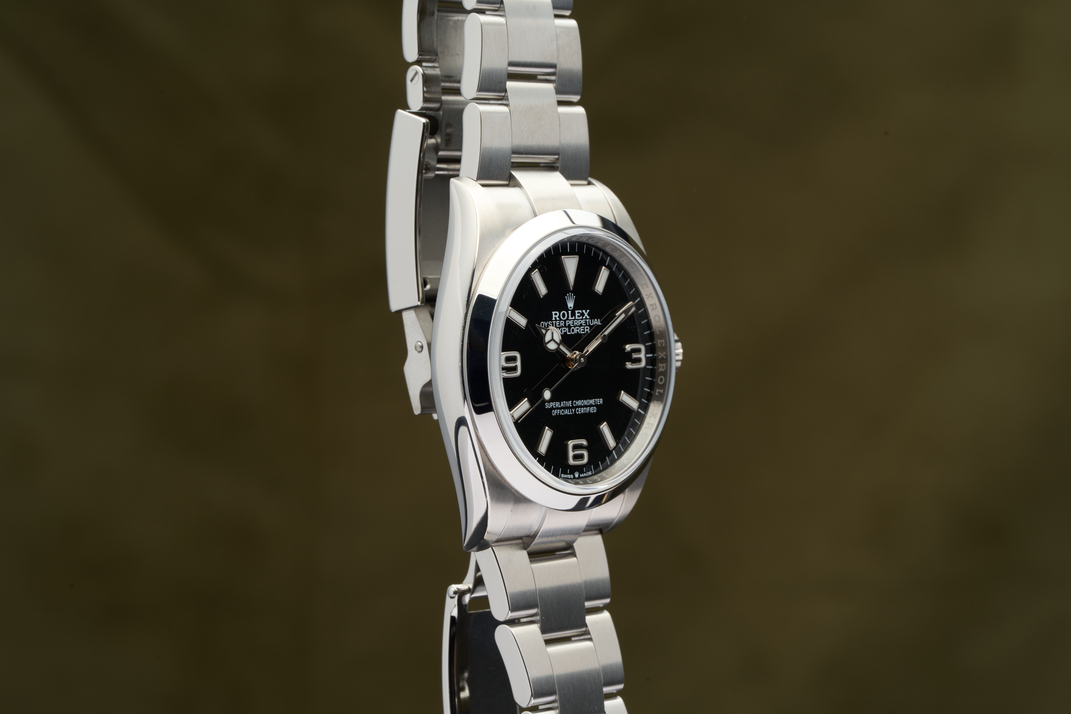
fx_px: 2975
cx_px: 536
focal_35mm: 100
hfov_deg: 20.4
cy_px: 357
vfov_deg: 13.7
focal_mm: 100
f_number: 16
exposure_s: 1/125
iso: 125
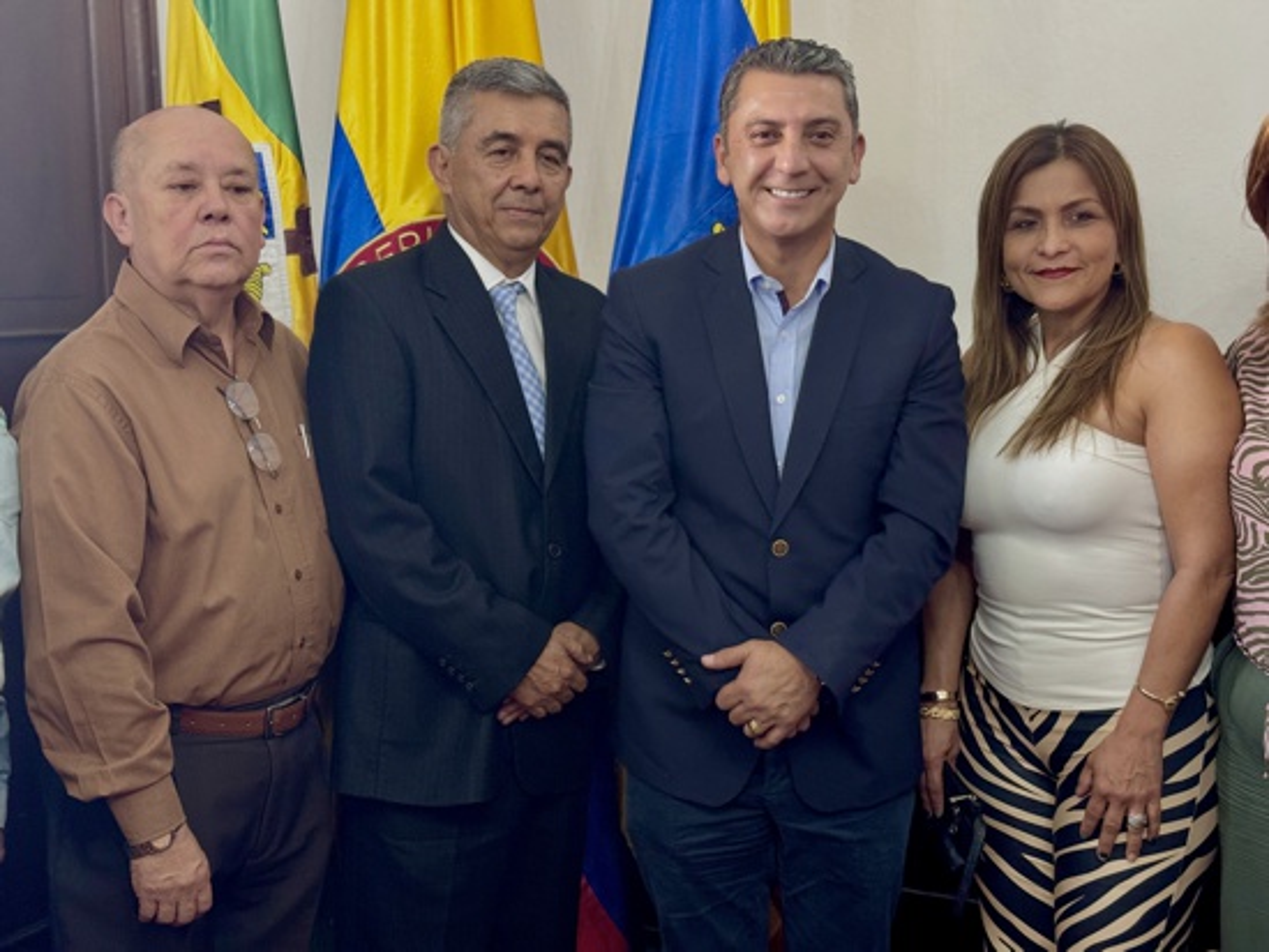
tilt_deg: -7.9
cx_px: 634
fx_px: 1760
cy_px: 476
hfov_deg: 39.6
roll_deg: -0.1
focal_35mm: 48
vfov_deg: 30.3
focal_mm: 6.76
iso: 250
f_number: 1.78
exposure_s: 1/40
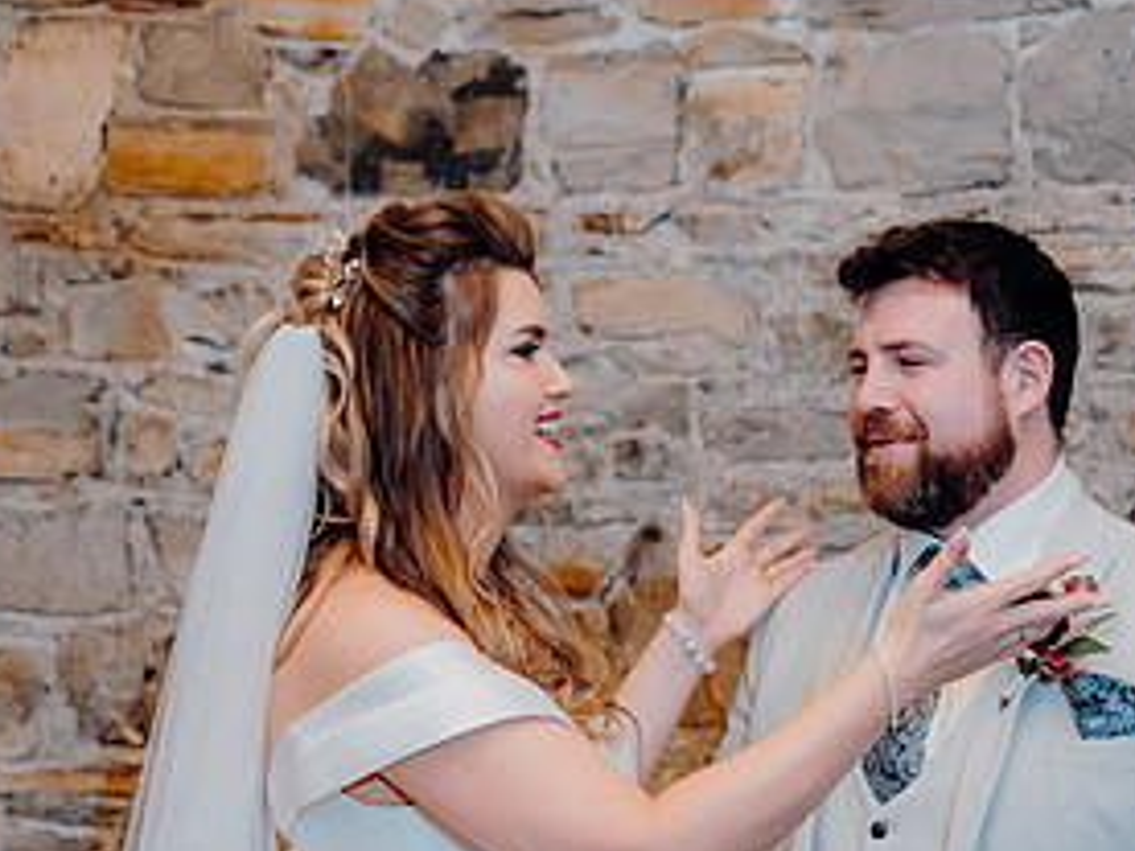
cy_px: 746
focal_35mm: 101
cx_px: 744
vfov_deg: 14.5
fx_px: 3312
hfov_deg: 19.4
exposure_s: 1/200
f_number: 3.5
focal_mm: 50
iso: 2500
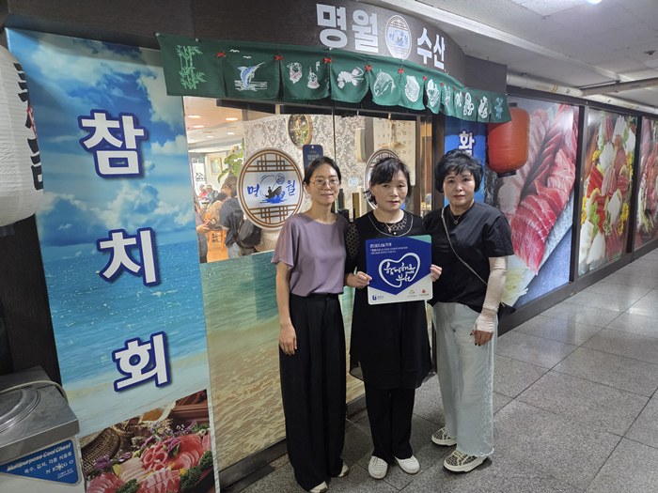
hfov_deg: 73.9
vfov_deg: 58.9
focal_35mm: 23
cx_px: 329
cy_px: 246
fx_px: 437
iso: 640
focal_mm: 5.4
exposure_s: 1/120
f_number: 1.8
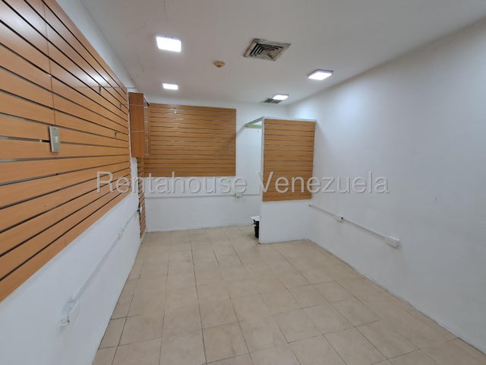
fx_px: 225
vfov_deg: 78.1
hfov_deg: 94.5
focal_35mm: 16
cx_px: 243
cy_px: 182
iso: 100
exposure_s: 1/40
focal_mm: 1.64
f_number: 2.2
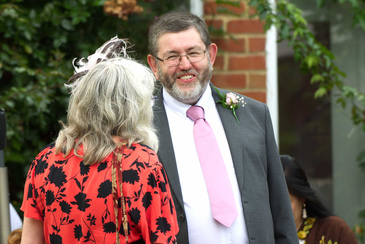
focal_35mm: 330
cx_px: 182
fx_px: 3347
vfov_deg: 4.2
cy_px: 122
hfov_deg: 6.2
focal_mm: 220
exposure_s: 1/400
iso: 500
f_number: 5.6
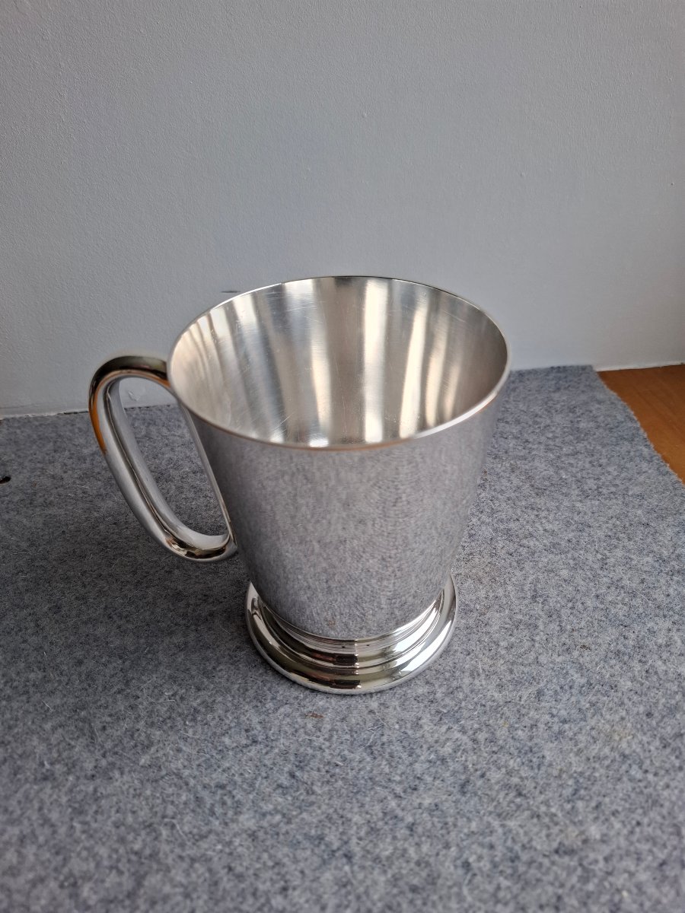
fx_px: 607
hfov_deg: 58.9
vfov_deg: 73.9
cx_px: 342
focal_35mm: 23
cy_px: 456
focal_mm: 5.54
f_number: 1.8
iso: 64
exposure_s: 1/100
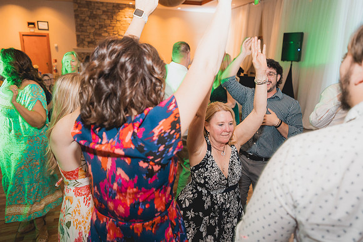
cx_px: 182
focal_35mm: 28
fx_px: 282
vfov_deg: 46.4
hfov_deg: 65.5
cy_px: 121
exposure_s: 1/40
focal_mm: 28
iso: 2500
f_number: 2.8
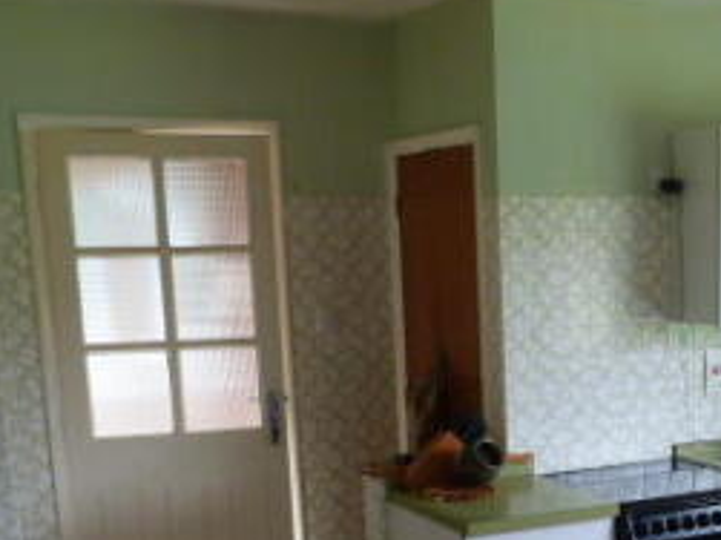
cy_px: 518
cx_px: 625
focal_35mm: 58
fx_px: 1207
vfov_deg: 24.3
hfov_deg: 31.9
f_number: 2.8
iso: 200
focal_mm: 4.5
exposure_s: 1/60
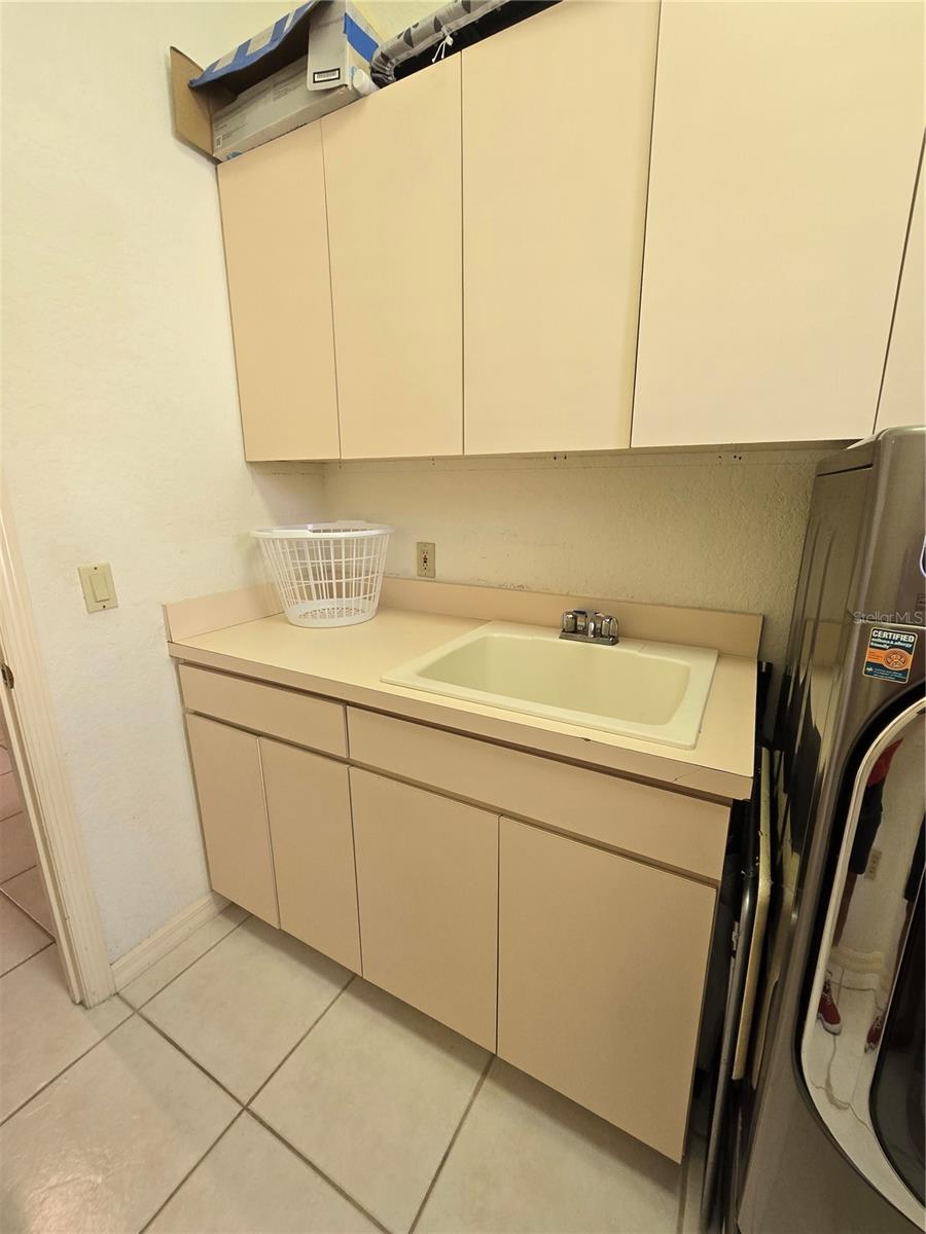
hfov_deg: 89.9
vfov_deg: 106.2
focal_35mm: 13
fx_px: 464
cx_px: 463
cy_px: 617
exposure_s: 1/60
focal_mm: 2.2
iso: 160
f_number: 2.2
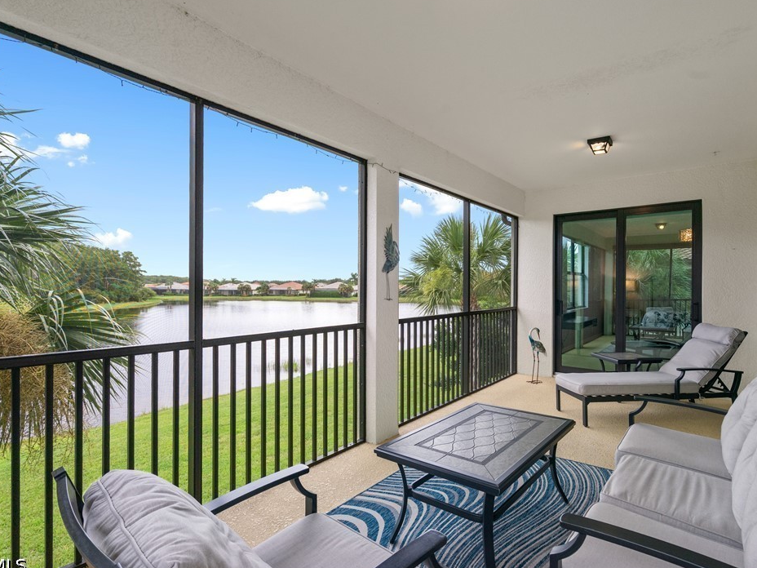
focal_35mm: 18
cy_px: 283
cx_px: 395
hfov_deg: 87.7
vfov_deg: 71.6
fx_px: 394
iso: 400
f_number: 8
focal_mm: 16
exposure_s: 1/250
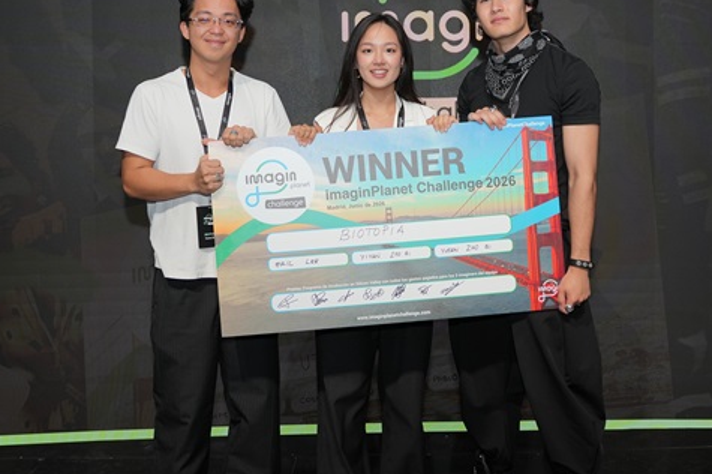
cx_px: 411
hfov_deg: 35.6
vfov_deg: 24.1
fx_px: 1106
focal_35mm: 56
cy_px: 154
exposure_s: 1/200
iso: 320
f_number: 2.8
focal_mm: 29.5
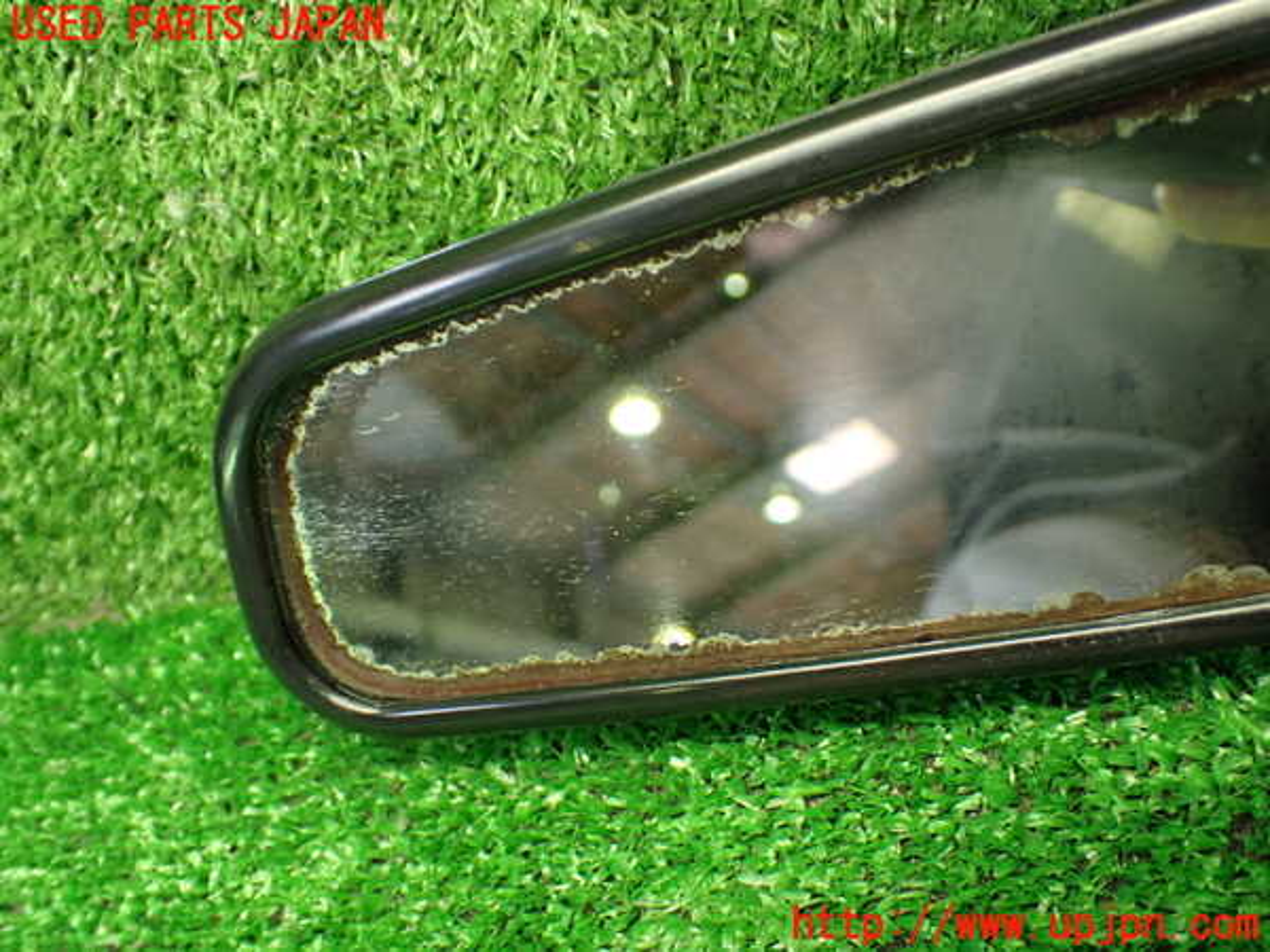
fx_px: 1321
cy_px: 476
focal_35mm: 36
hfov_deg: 51.4
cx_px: 635
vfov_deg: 39.7
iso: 800
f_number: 2.5
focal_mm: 6.37
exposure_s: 1/50
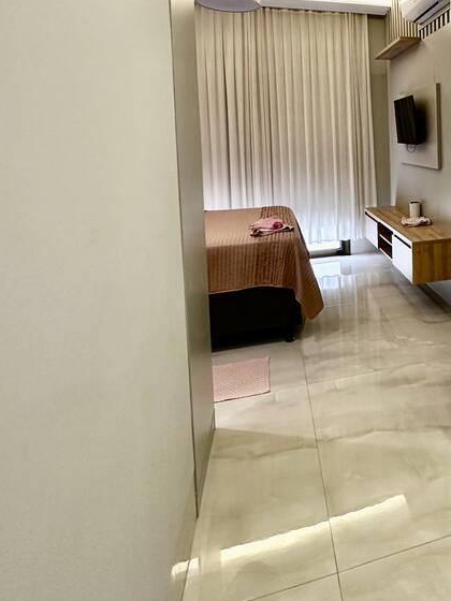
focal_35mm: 27
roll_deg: +0.6
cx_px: 431
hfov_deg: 45.0
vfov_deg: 62.3
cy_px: 165
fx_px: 469
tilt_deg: -2.3
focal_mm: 2.22
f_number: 2.2
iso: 250
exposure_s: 1/120
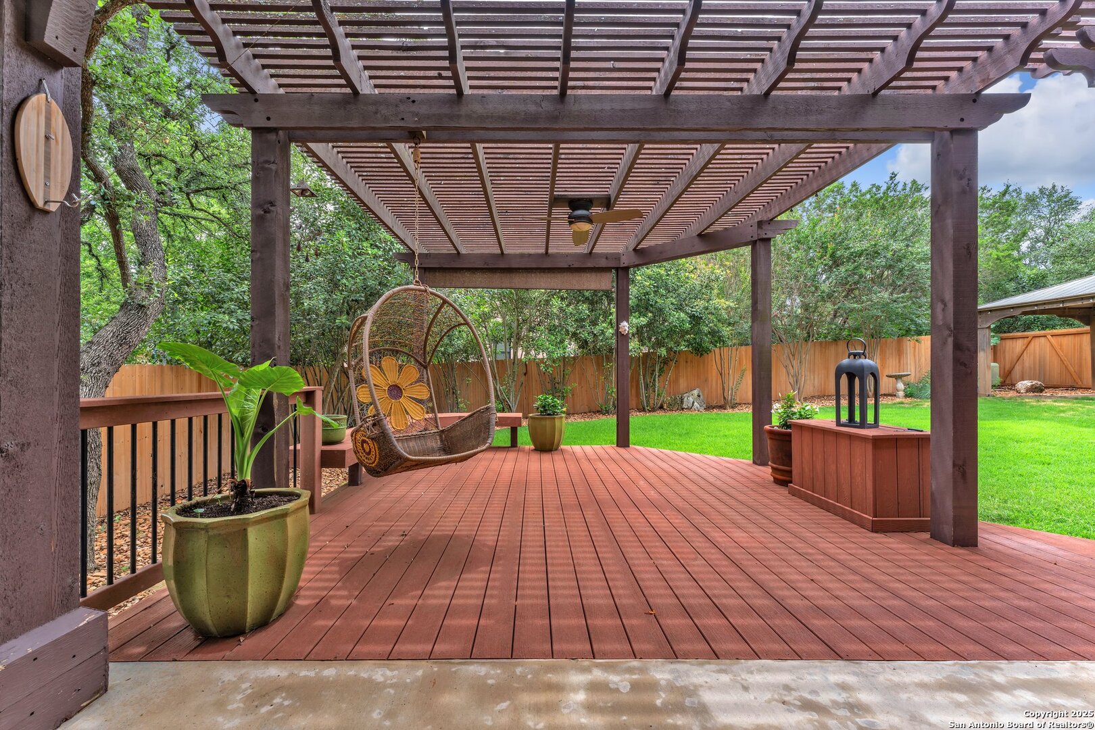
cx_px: 548
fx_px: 426
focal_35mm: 14
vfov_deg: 81.2
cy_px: 365
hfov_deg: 104.3
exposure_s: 1/25
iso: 100
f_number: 10
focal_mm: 14
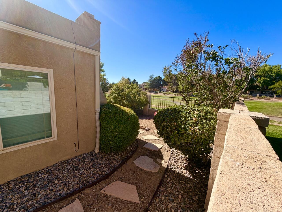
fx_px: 114
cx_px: 141
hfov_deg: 102.1
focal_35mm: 14
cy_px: 106
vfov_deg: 85.7
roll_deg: -1.6
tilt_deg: -8.6
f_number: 2.2
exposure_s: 1/770
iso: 32
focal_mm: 2.22
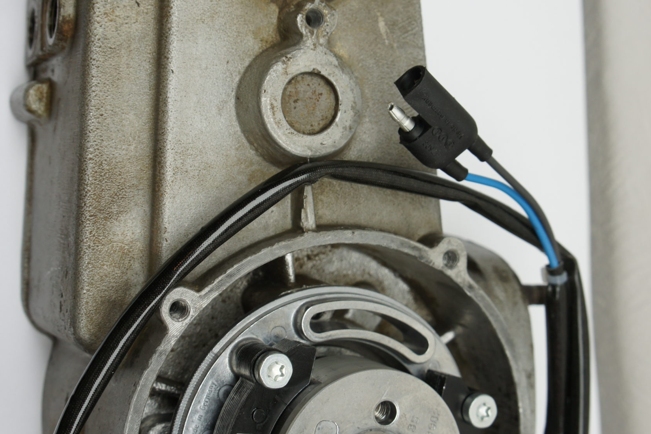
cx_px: 328
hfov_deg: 36.2
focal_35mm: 55
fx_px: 995
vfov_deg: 24.6
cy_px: 196
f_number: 5.6
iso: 200
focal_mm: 24
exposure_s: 1/60
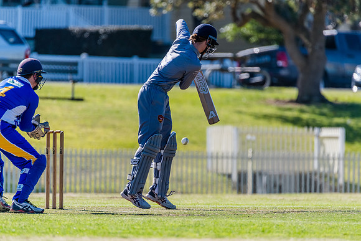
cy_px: 130
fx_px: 6586
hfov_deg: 3.1
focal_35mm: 657
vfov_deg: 2.1
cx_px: 194
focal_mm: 600
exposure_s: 1/2000
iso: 640
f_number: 6.3
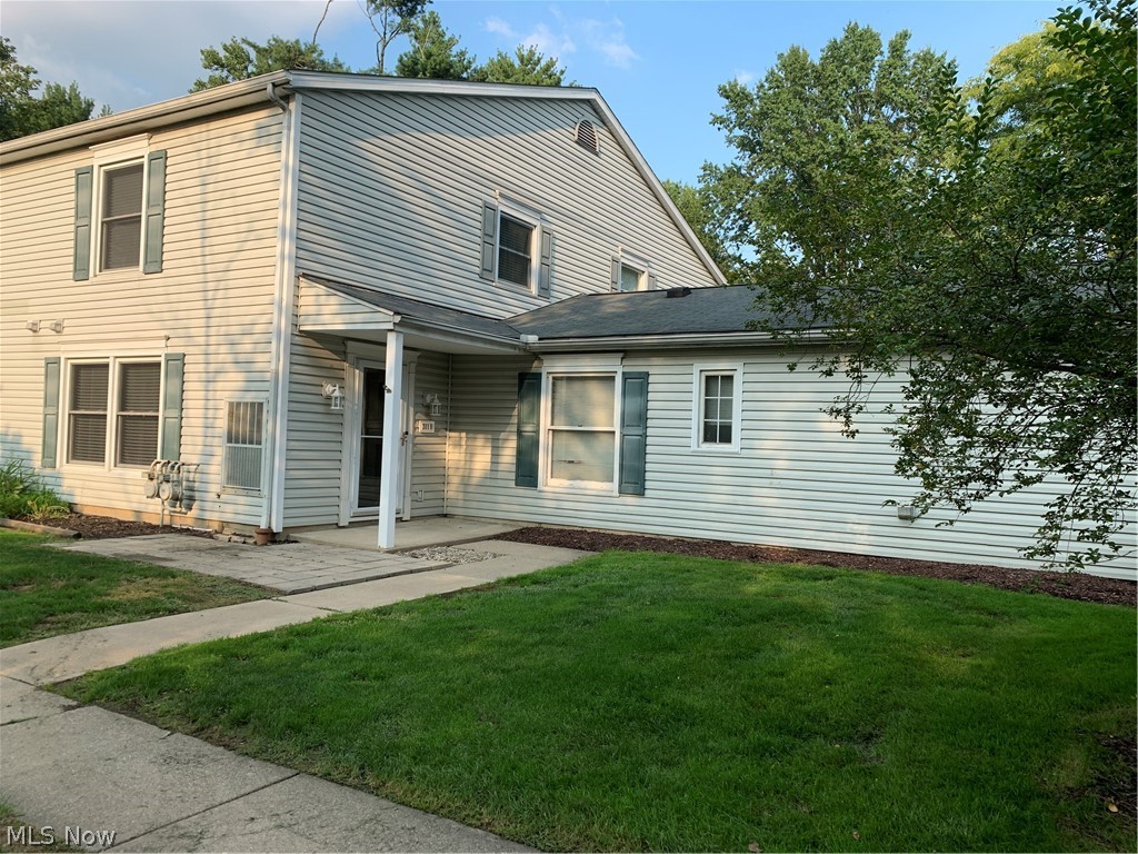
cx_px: 569
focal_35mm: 26
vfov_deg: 53.1
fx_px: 855
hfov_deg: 67.3
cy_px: 427
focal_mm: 4.25
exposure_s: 1/722
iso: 25
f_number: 1.8
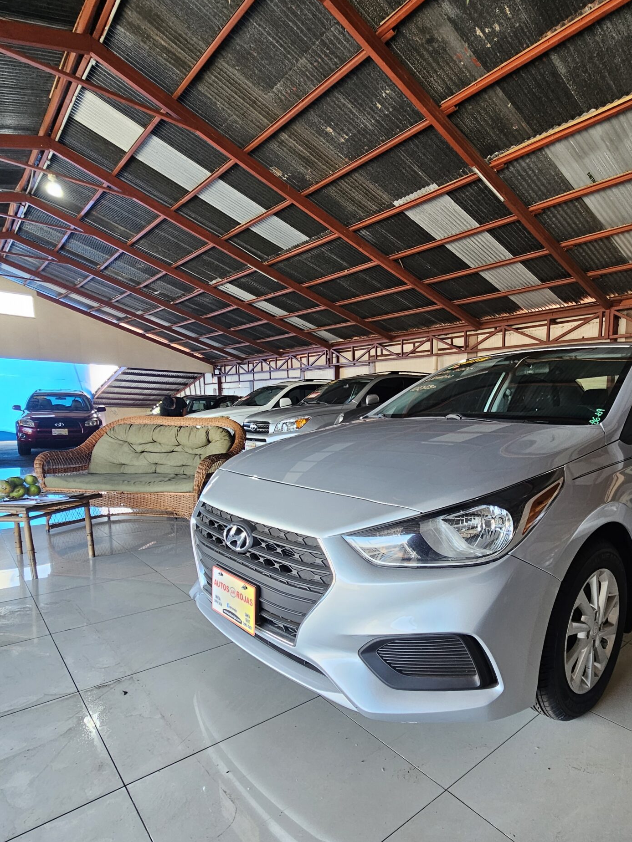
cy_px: 484
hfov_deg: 69.2
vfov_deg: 87.1
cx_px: 430
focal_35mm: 18
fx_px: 438
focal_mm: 2.2
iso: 125
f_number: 2.2
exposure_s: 1/60
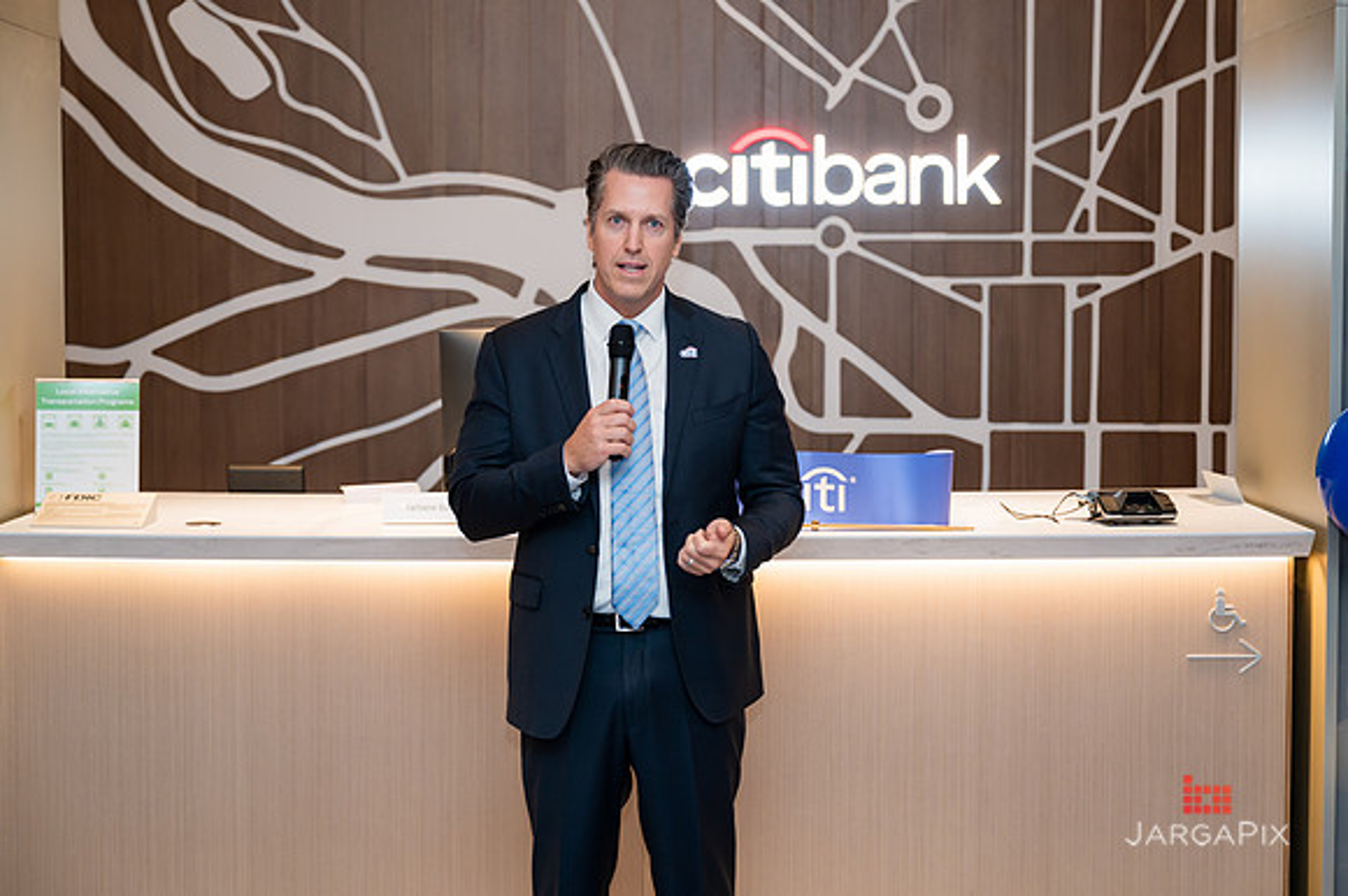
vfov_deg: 22.0
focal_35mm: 62
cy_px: 425
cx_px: 674
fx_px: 2305
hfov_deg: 32.6
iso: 400
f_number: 3.2
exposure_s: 1/160
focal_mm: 58
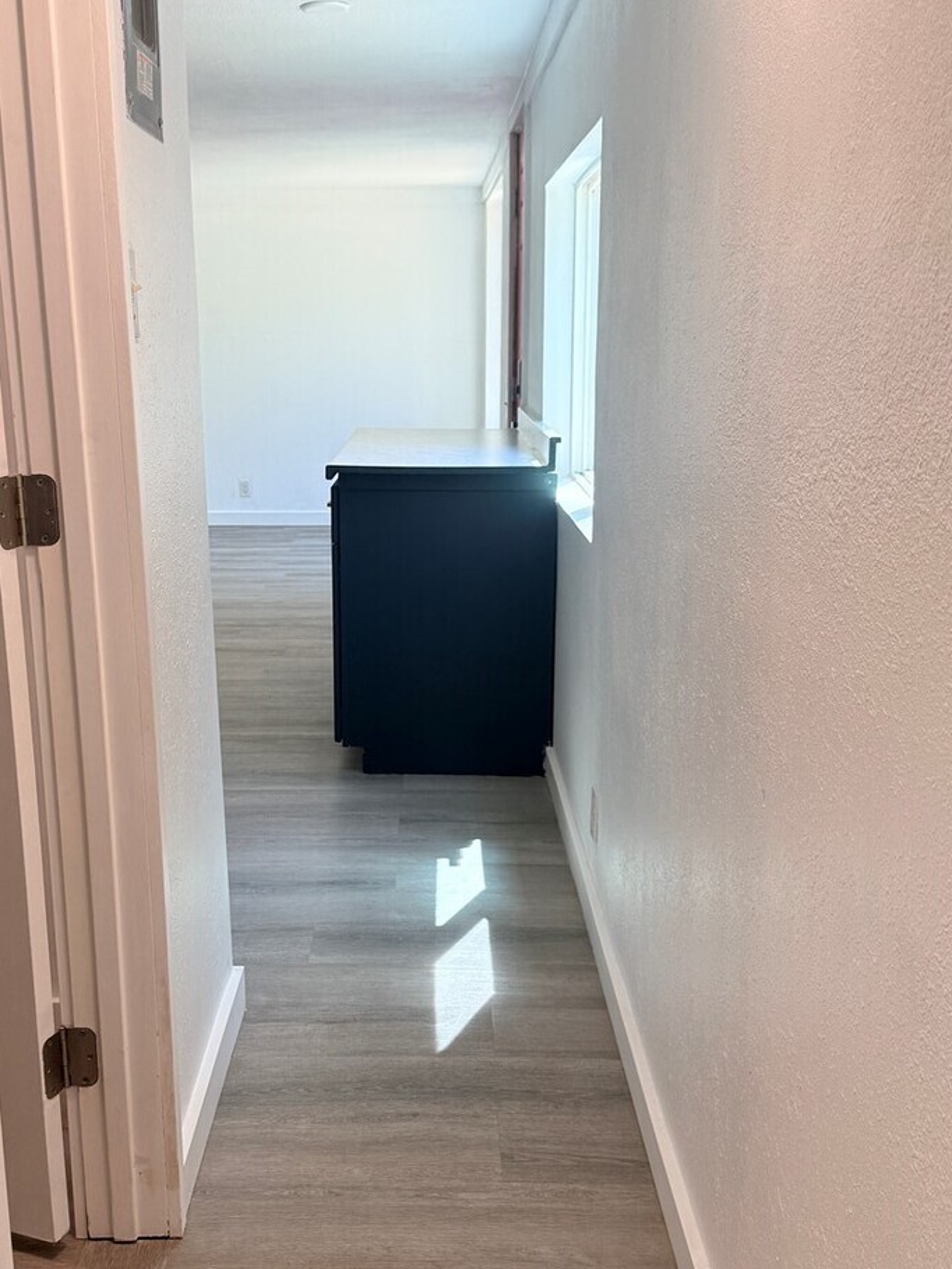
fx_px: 1393
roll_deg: -0.2
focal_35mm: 38
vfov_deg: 48.9
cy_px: 688
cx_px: 413
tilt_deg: -14.0
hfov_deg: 37.7
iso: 125
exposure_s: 1/238
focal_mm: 6.76
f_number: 1.78
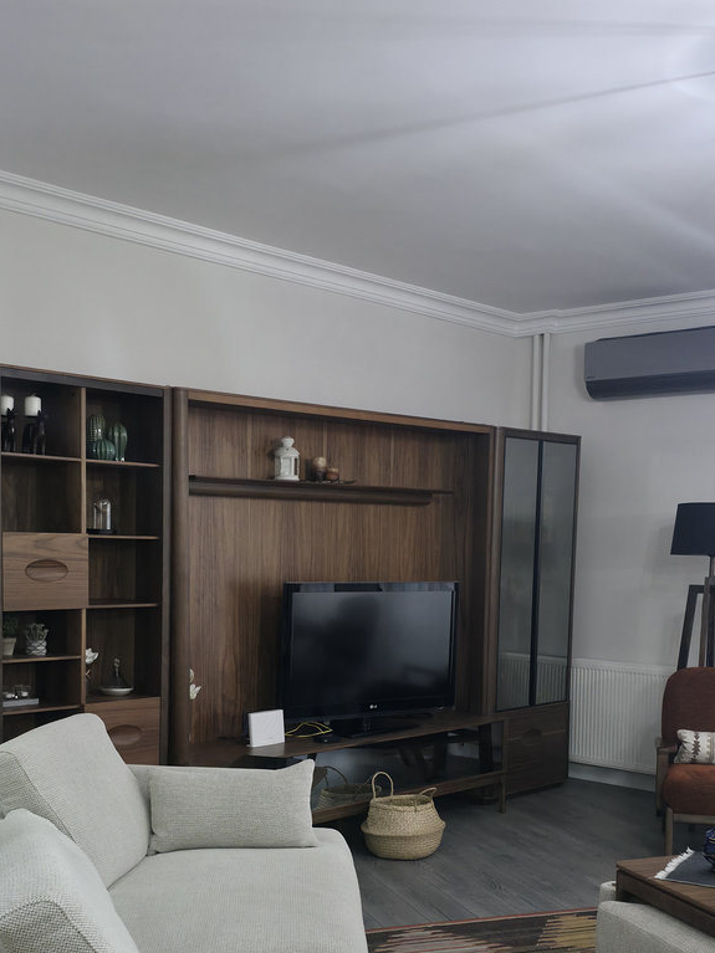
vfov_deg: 42.2
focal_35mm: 44
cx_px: 362
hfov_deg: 32.9
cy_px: 662
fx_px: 1212
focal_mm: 6.3
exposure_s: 1/50
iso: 320
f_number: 1.7
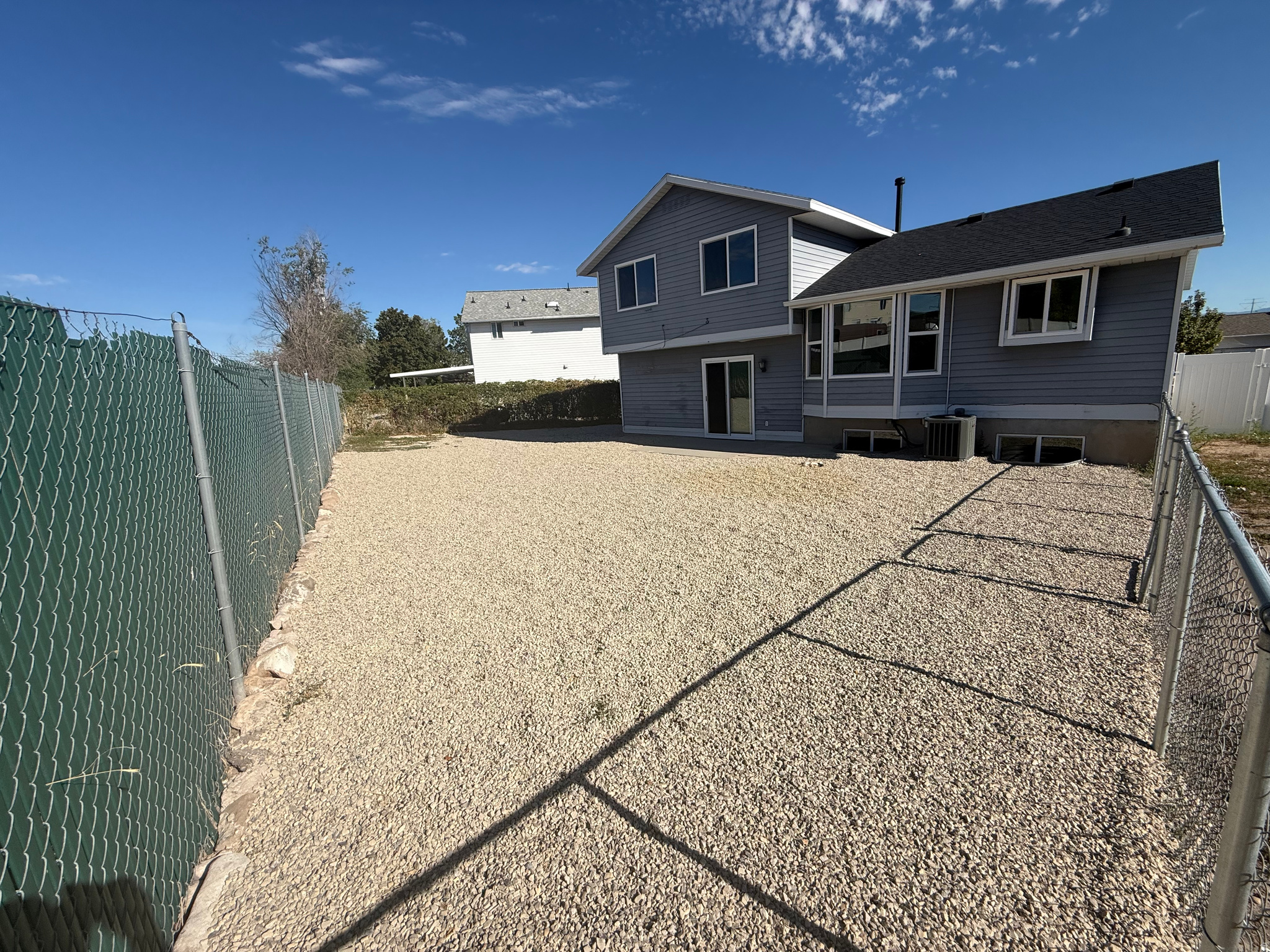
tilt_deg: -11.6
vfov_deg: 85.7
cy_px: 476
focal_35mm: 14
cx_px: 635
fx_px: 514
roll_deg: +3.8
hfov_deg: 102.1
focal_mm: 2.22
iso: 50
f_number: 2.2
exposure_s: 1/3663
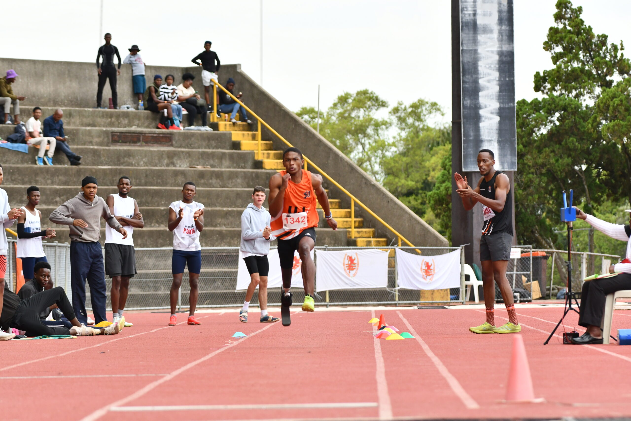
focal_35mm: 300
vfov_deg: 4.6
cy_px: 210
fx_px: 5258
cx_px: 316
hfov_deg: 6.9
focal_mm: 200
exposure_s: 1/800
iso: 800
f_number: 6.3
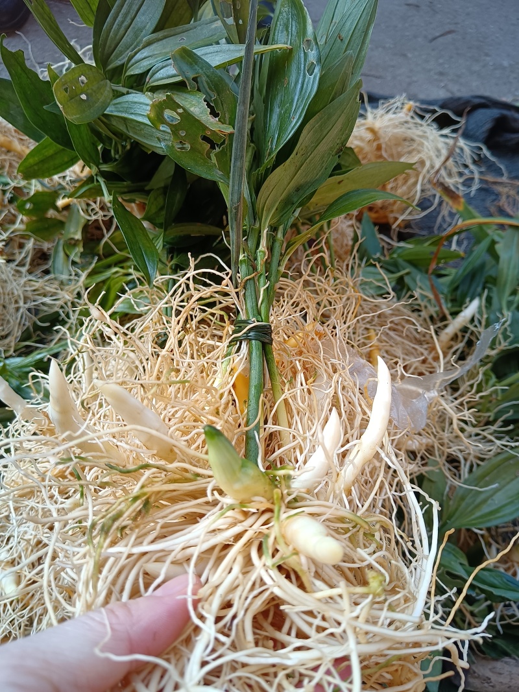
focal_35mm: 27
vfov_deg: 65.3
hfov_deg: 51.3
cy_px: 346
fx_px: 540
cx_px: 260
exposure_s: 1/115
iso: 100
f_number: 1.9
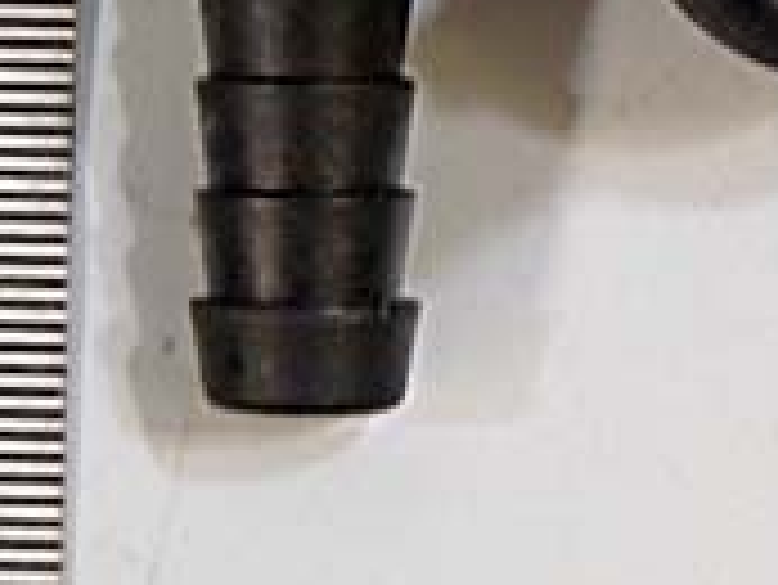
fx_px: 6500
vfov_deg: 5.1
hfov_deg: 6.8
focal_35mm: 289
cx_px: 549
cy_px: -158
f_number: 5.9
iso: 400
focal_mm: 14
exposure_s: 1/13
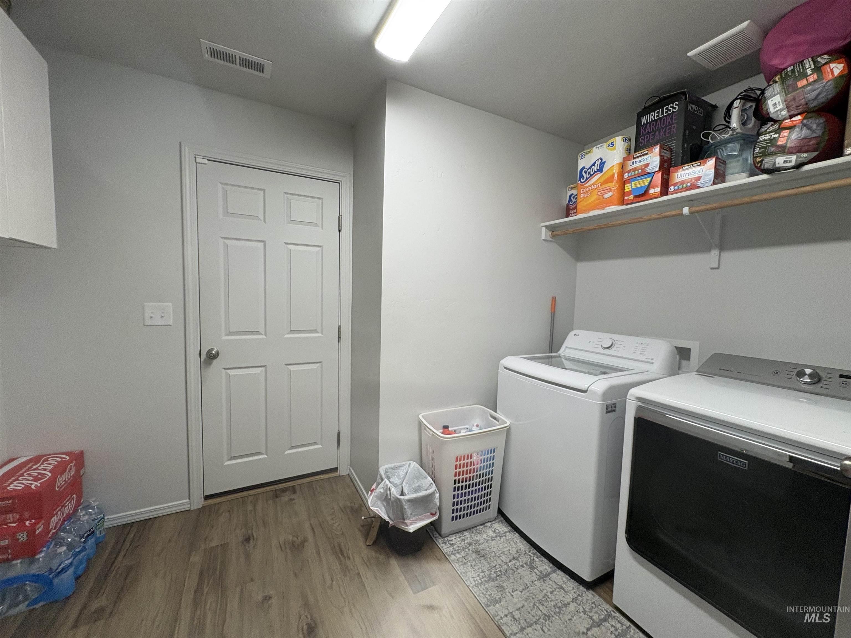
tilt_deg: -4.1
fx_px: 344
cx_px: 426
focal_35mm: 14
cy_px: 319
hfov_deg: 102.1
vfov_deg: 85.7
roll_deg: -1.2
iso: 160
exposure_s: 1/120
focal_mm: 2.22
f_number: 2.2
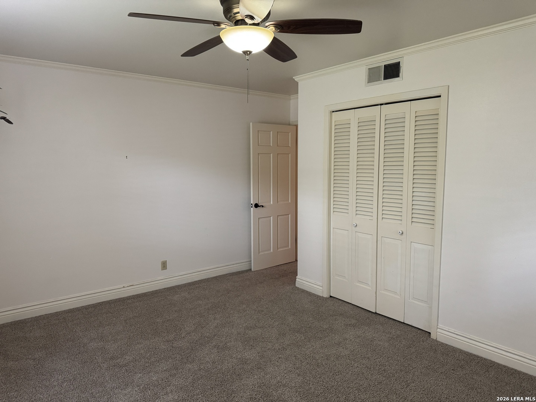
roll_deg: +0.0
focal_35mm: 24
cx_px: 268
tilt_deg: -8.0
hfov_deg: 71.6
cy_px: 201
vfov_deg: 56.8
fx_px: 372
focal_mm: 6.76
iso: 400
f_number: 1.78
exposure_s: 1/60
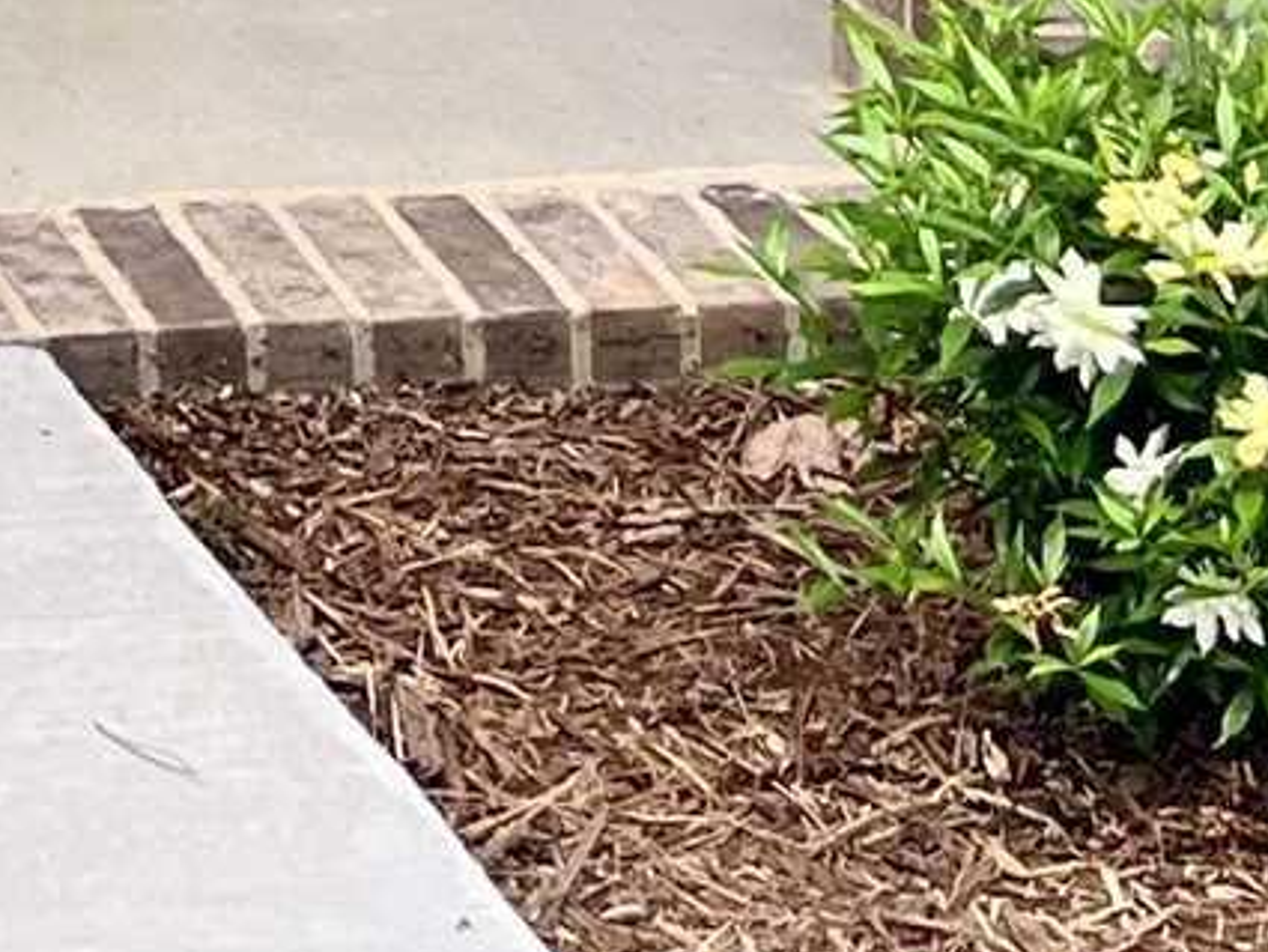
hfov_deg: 10.0
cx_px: -871
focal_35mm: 188
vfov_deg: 6.8
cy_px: -2298
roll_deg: +1.0
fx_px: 6888
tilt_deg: +3.9
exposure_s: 1/696
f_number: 1.6
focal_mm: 5.1
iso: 50
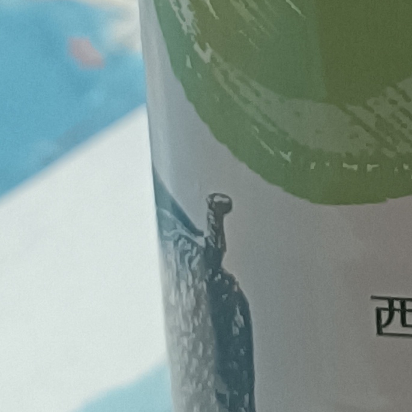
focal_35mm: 160
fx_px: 2154
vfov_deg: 10.5
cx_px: 485
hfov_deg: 10.7
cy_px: -254
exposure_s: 1/33.3
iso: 1253
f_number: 1.9
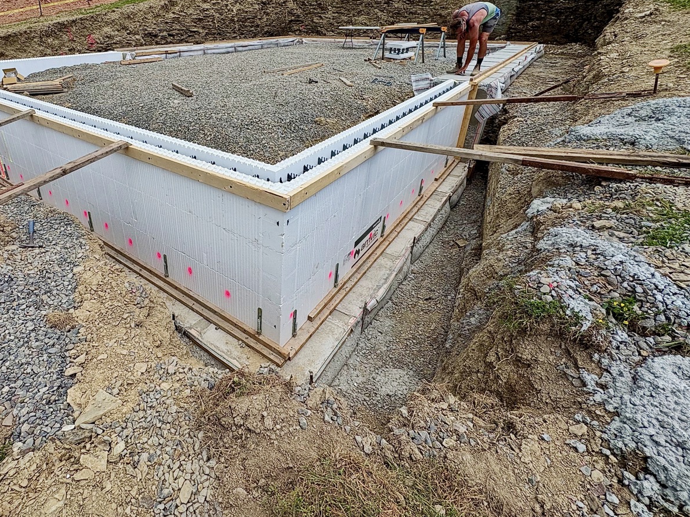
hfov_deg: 82.7
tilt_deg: -24.9
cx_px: 250
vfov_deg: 67.5
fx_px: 379
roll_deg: +0.8
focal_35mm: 19
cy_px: 189
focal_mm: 2.22
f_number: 2.2
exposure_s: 1/2584
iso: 50
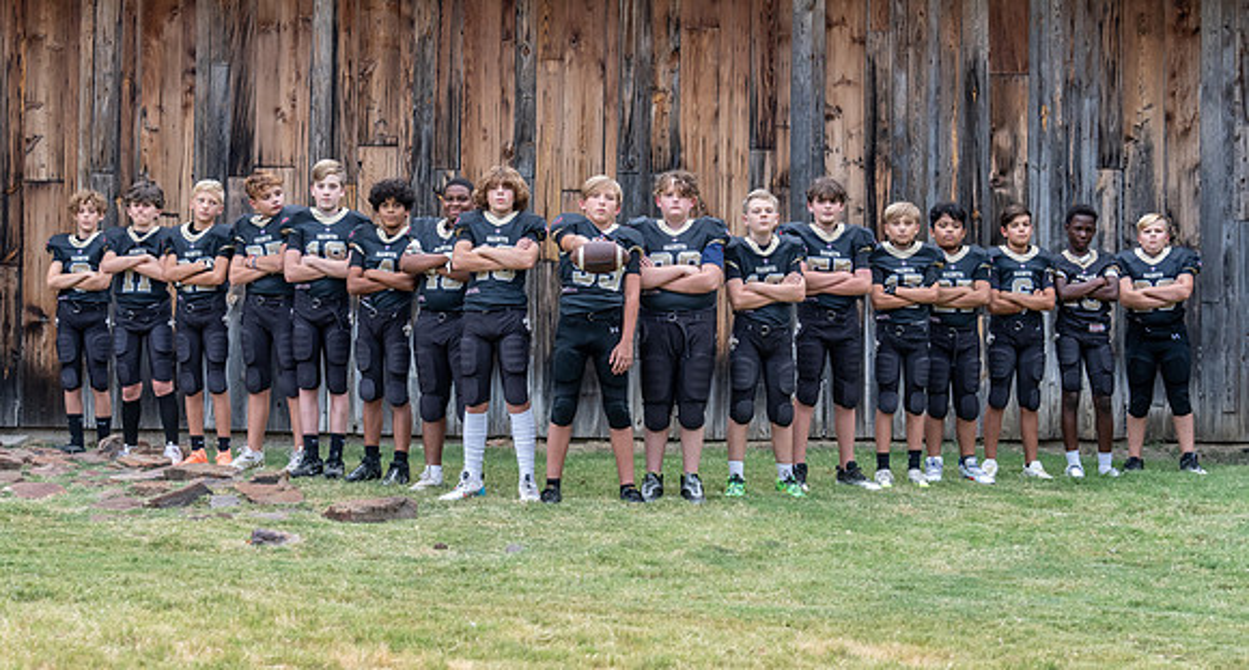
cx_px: 605
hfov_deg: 25.5
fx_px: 2765
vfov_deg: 13.8
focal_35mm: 84
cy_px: 318
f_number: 4
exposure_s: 1/320
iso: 1000
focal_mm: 70
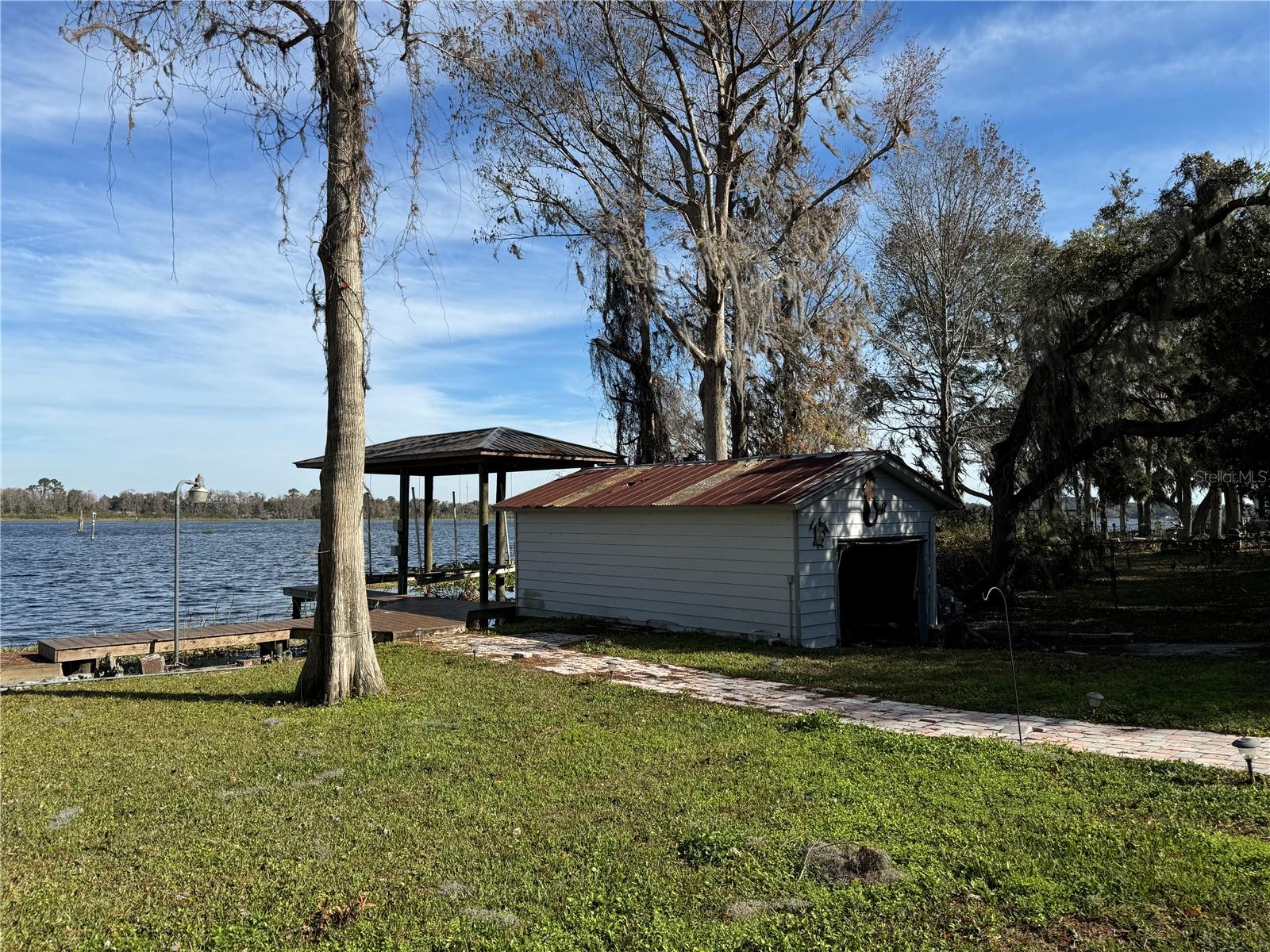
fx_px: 881
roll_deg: -0.2
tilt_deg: +0.2
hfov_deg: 71.6
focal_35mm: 24
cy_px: 476
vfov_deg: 56.8
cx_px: 635
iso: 80
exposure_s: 1/4608
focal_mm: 6.76
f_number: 1.78
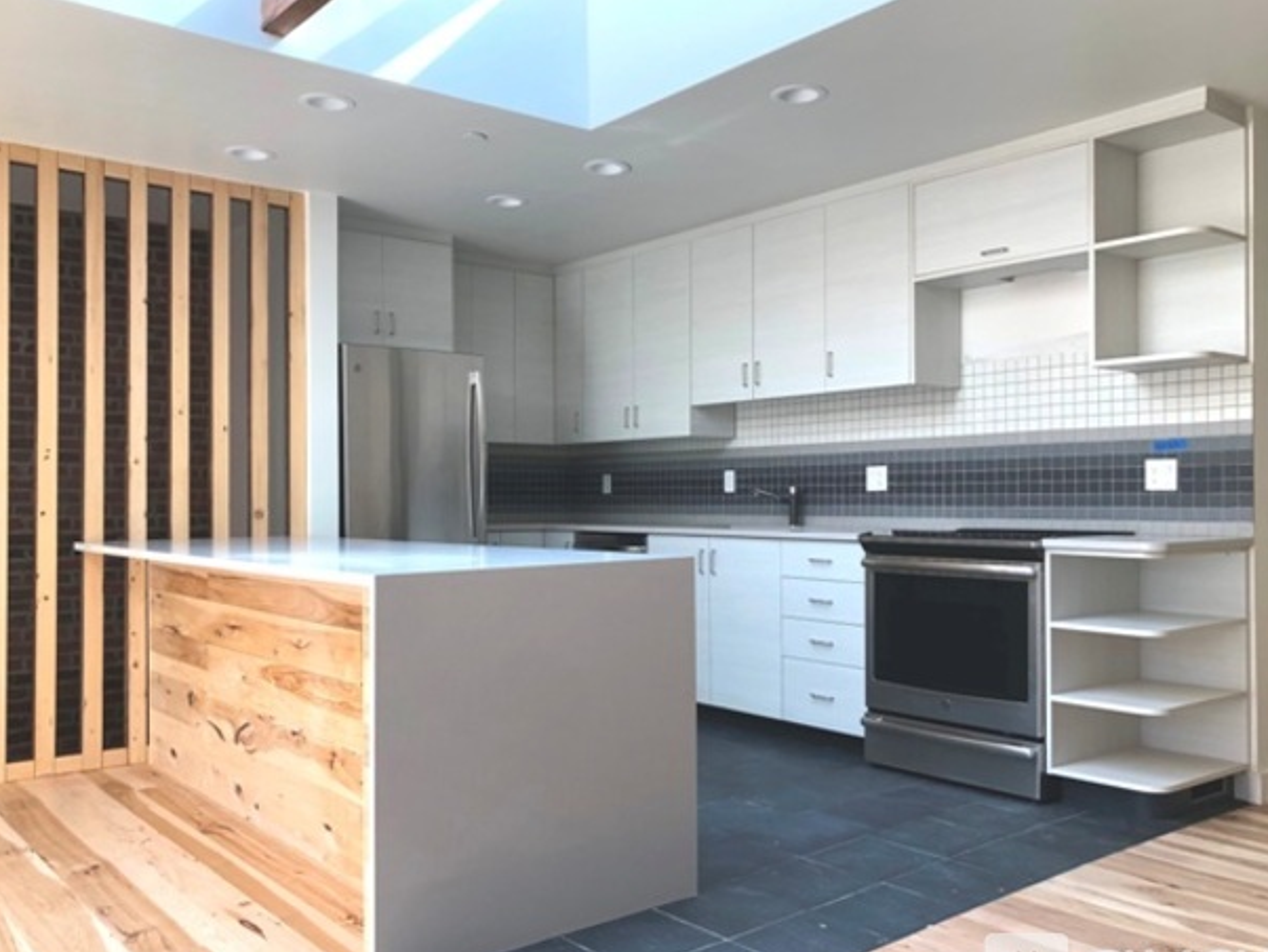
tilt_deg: -0.7
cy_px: 491
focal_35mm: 31
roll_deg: -0.9
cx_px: 623
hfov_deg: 58.3
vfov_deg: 45.5
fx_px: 1136
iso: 32
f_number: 1.8
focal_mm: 3.99
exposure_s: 1/120
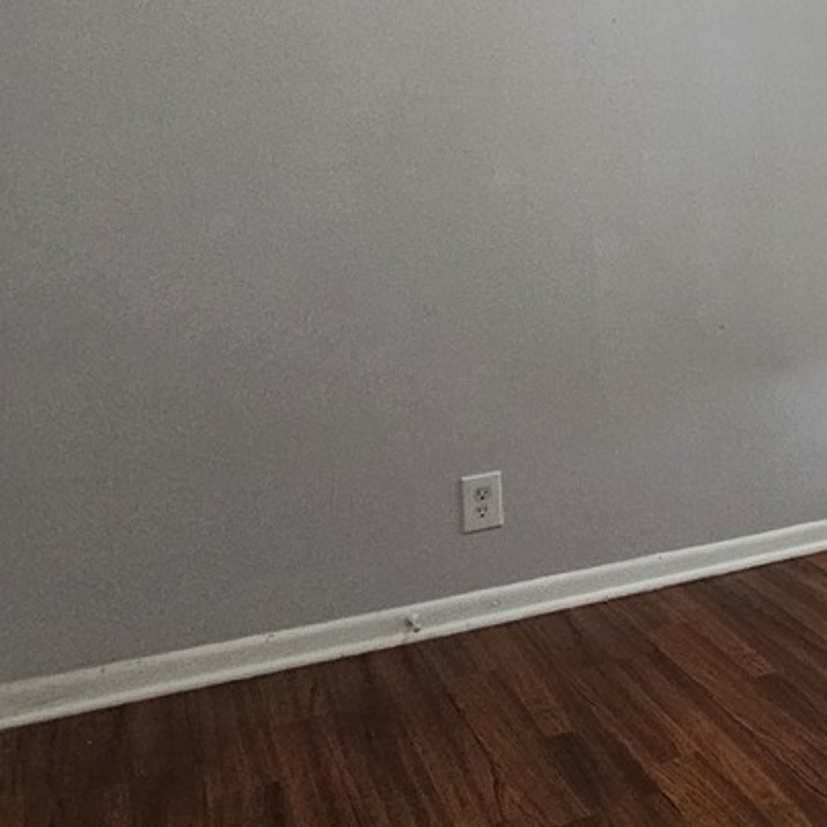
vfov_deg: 39.4
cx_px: 1144
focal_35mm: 41
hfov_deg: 29.9
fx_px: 1108
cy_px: 168
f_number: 2.2
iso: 320
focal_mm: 2.2
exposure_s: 1/40
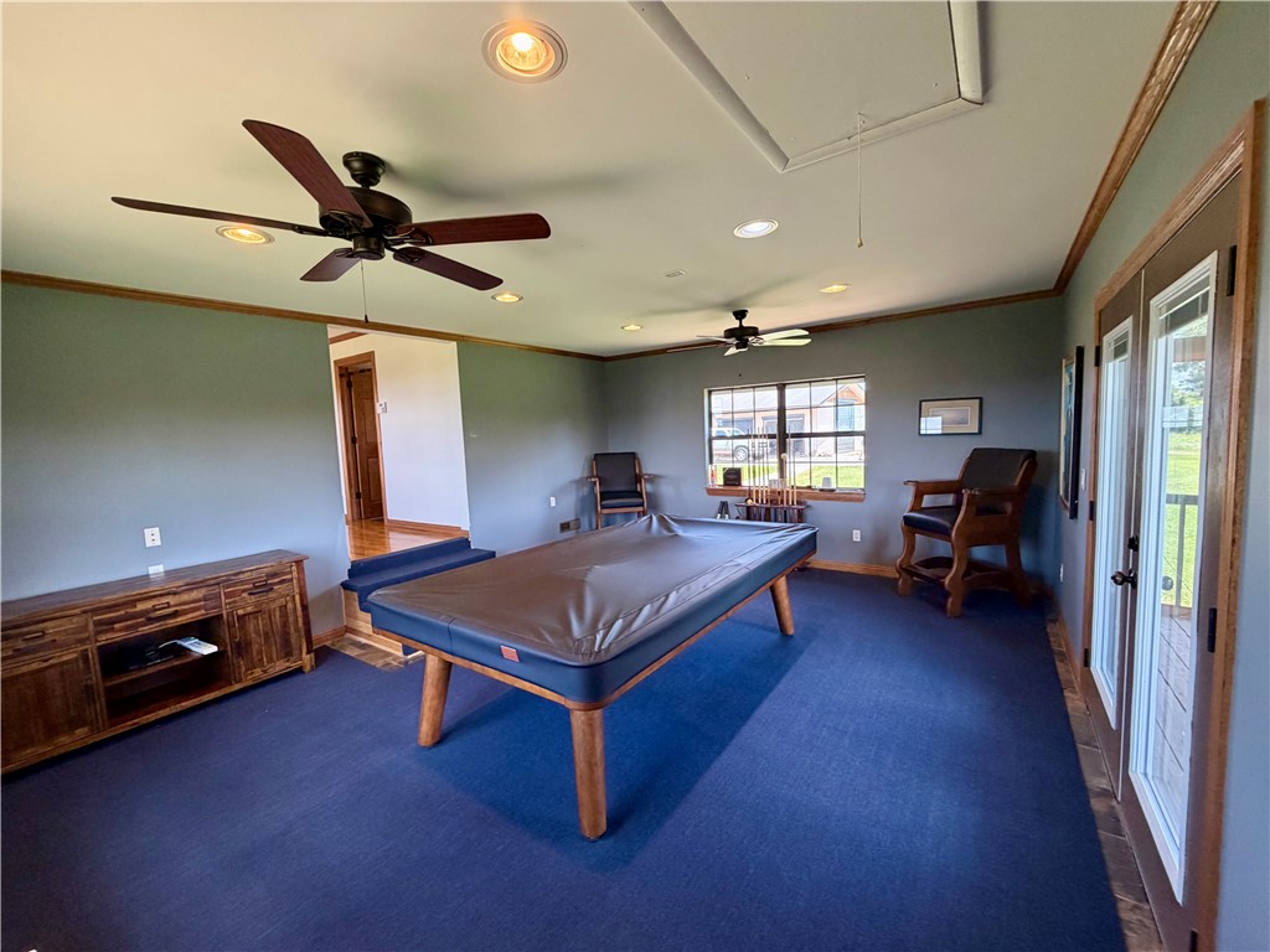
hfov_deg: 102.1
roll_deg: +1.0
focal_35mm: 14
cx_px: 635
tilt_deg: -6.0
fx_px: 514
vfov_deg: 85.7
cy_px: 476
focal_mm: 2.22
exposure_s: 1/120
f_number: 2.2
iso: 250
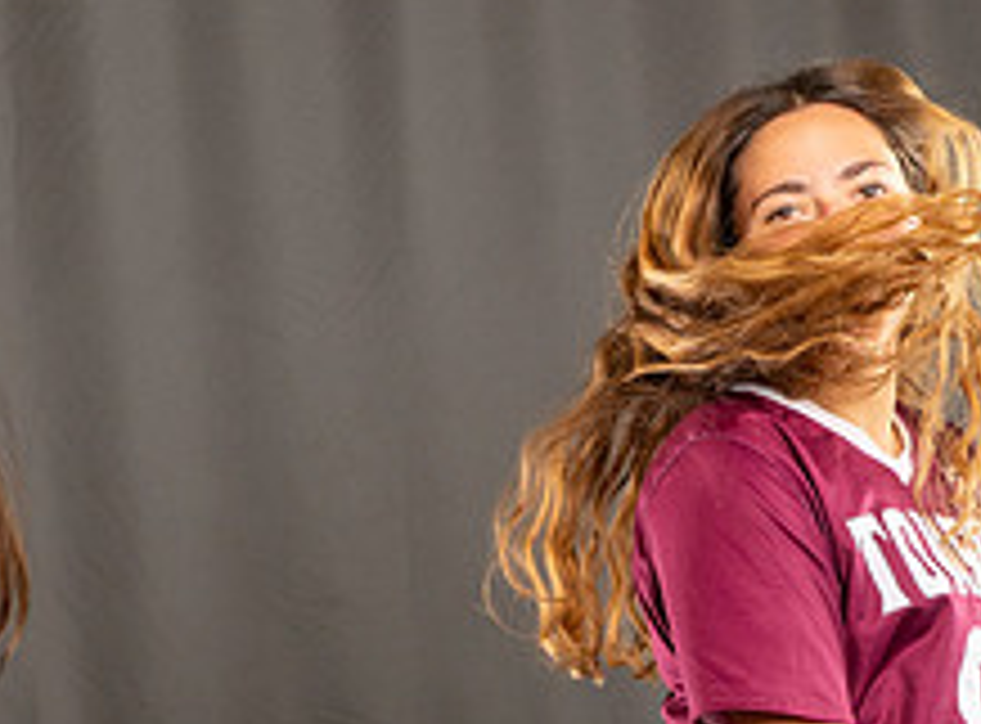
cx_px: 416
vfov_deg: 5.4
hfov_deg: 7.4
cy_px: 1082
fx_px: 7553
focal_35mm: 268
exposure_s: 1/200
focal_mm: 70
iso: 250
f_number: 5
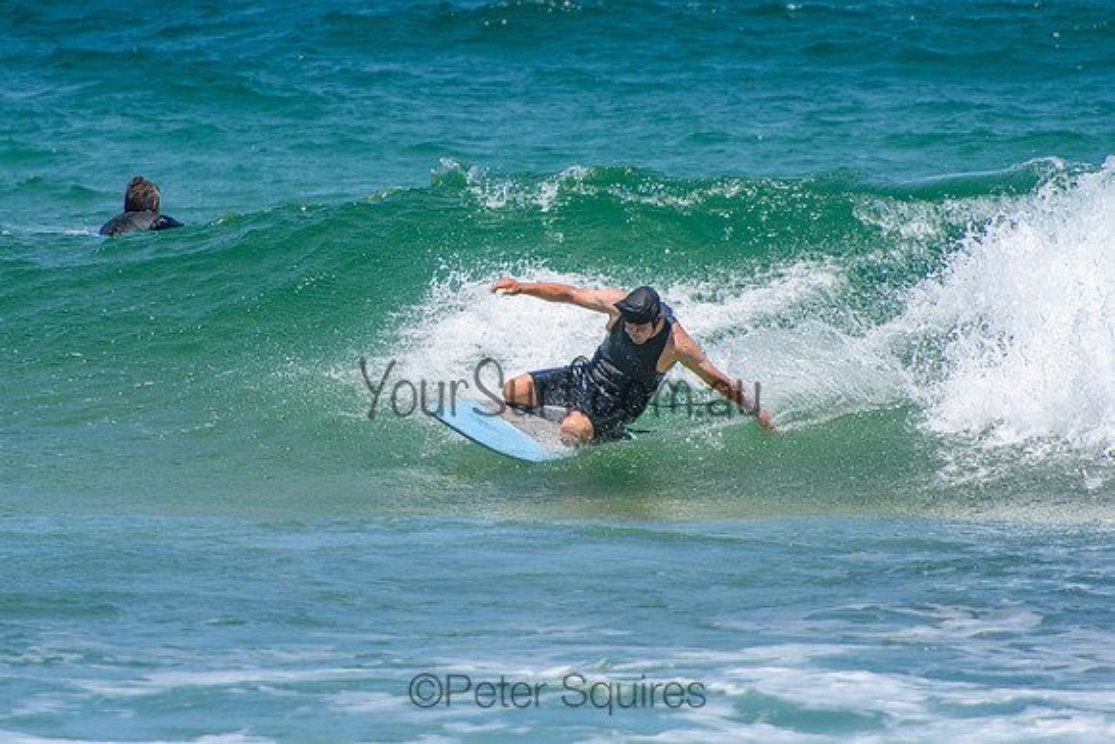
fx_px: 18587
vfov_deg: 2.3
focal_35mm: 600
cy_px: 372
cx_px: 558
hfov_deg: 3.4
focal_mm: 400
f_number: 5.6
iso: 360
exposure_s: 1/2000
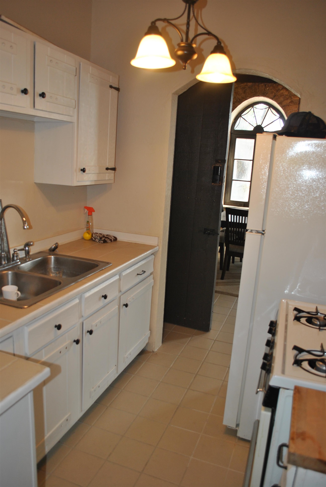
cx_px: 163
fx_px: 366
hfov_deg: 48.0
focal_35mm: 27
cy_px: 244
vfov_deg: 67.3
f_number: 3.5
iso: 200
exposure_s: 1/80
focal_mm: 18
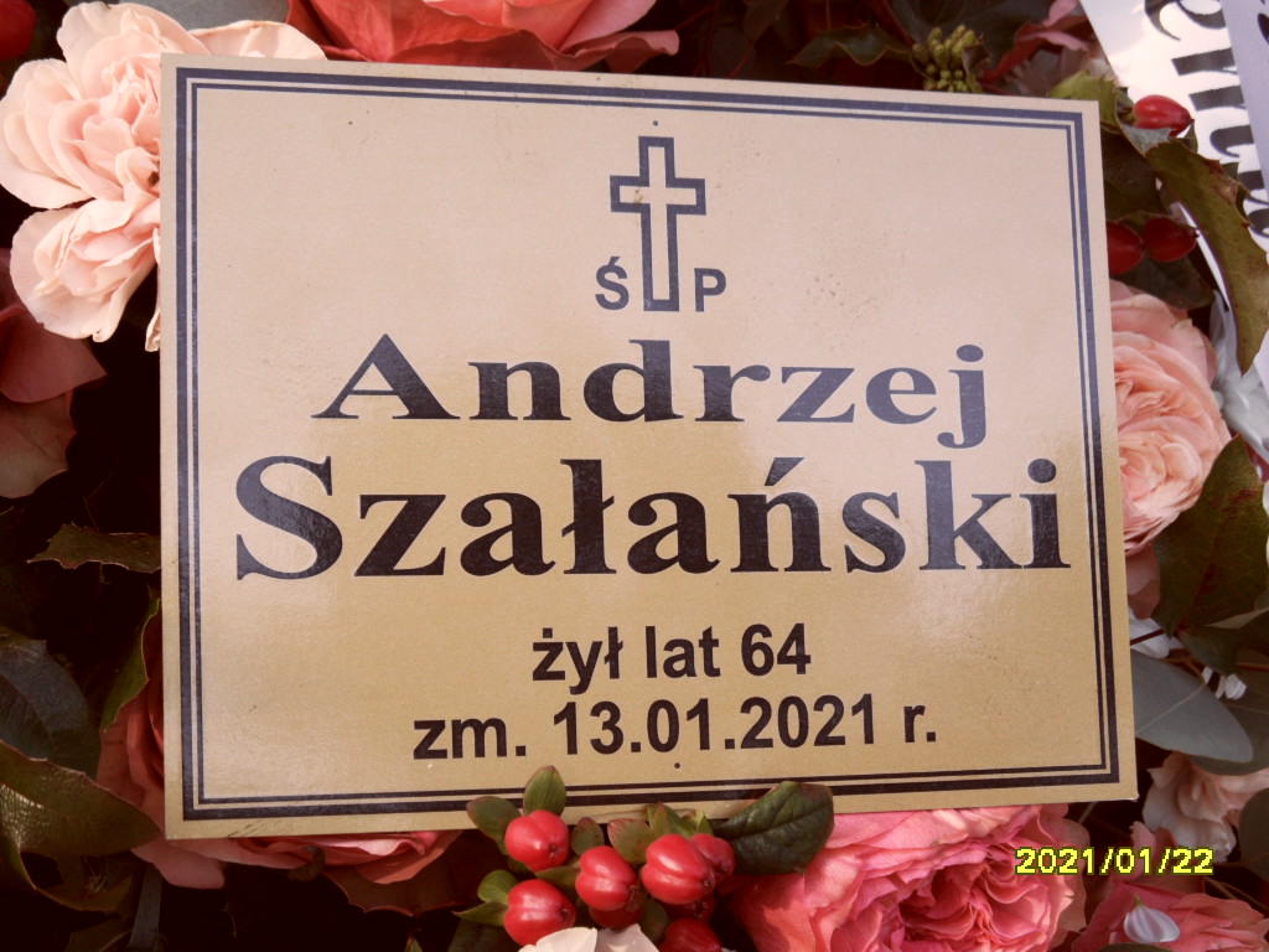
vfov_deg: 24.4
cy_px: 476
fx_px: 2200
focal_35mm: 60
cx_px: 634
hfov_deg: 32.2
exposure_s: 1/90
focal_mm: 10.3
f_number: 4
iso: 100
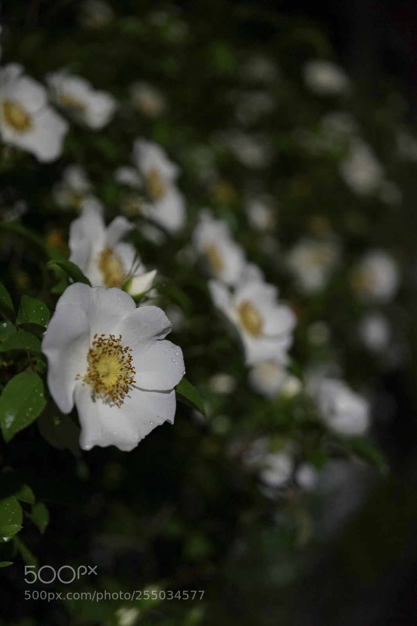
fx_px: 869
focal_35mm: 50
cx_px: 208
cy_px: 313
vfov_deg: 39.6
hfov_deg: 27.0
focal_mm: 50
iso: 1000
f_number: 2.8
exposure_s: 1/25
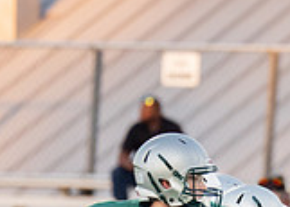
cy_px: 306
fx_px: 11786
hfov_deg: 1.4
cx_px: 384
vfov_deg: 1.0
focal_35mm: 1431
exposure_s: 1/2000
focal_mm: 200
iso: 800
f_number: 2.8
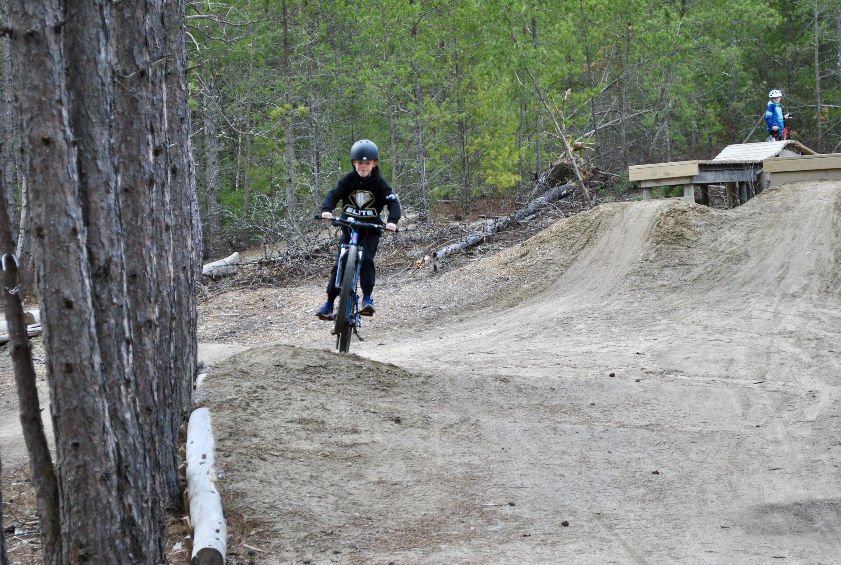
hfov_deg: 24.6
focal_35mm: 82
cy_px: 282
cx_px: 420
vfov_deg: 16.6
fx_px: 1931
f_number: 5.6
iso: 100
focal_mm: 55
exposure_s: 1/125
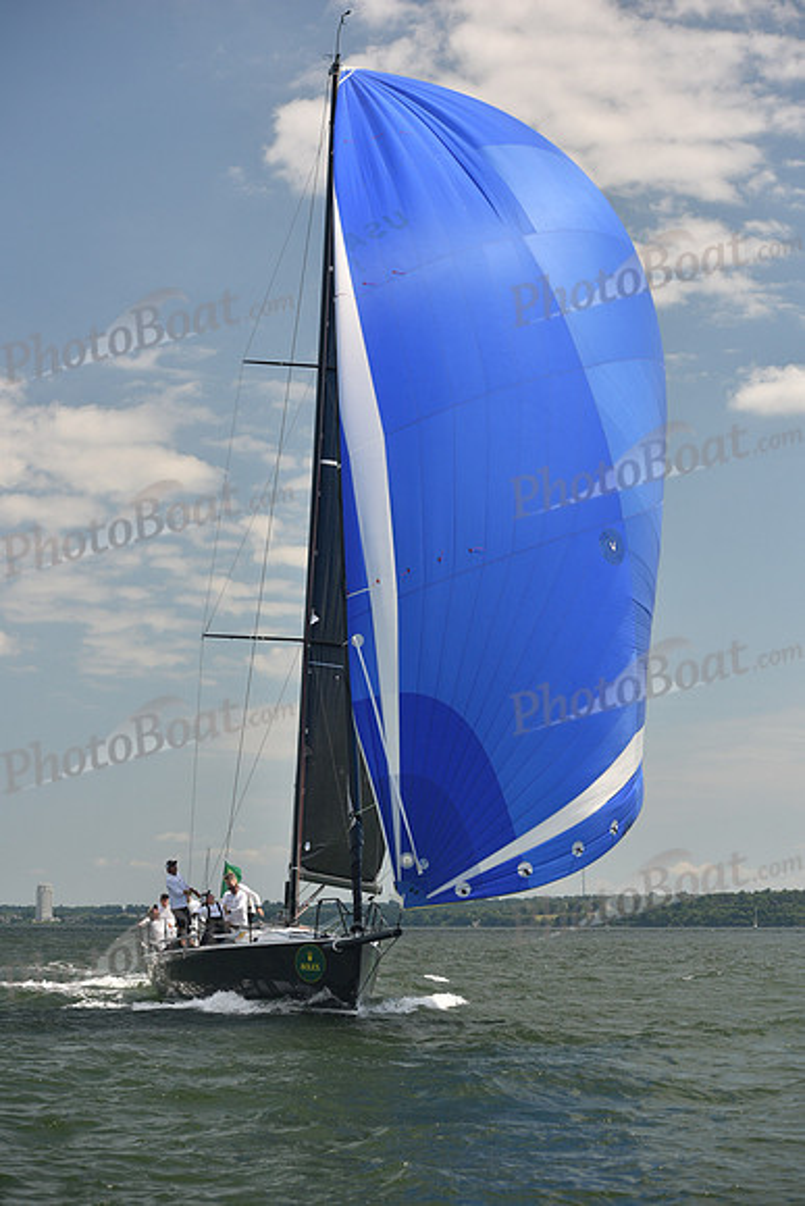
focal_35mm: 70
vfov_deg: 28.8
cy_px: 603
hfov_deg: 19.5
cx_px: 402
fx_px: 2346
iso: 320
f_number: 5
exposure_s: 1/1250
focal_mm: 70
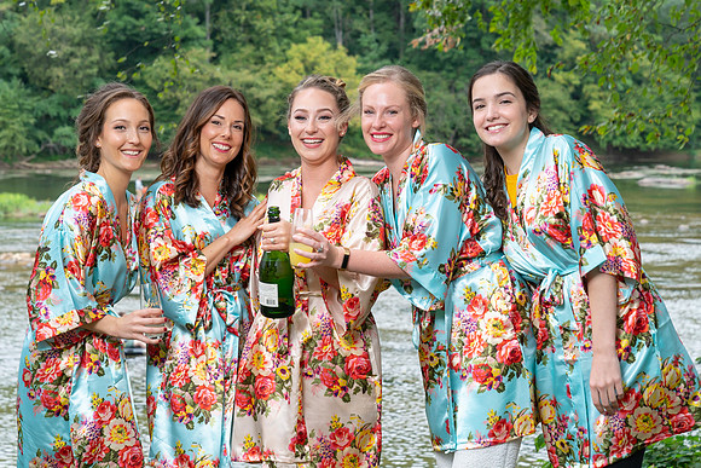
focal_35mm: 71
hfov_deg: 28.5
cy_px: 215
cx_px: 323
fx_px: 1380
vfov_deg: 19.2
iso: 320
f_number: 5.6
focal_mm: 65
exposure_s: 1/200
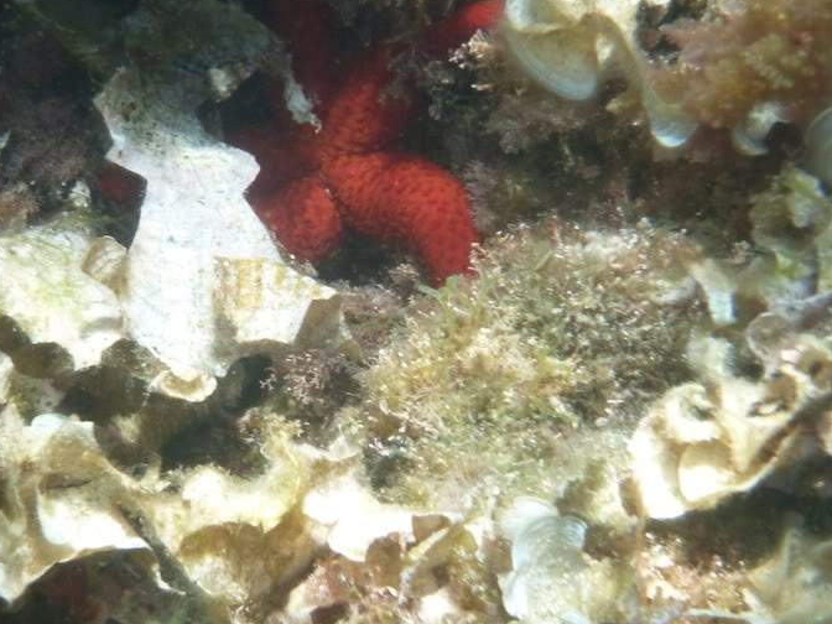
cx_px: 319
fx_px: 4687
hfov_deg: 10.1
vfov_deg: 7.6
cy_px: 229
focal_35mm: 195
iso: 200
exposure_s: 1/125
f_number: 5.9
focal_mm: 22.8
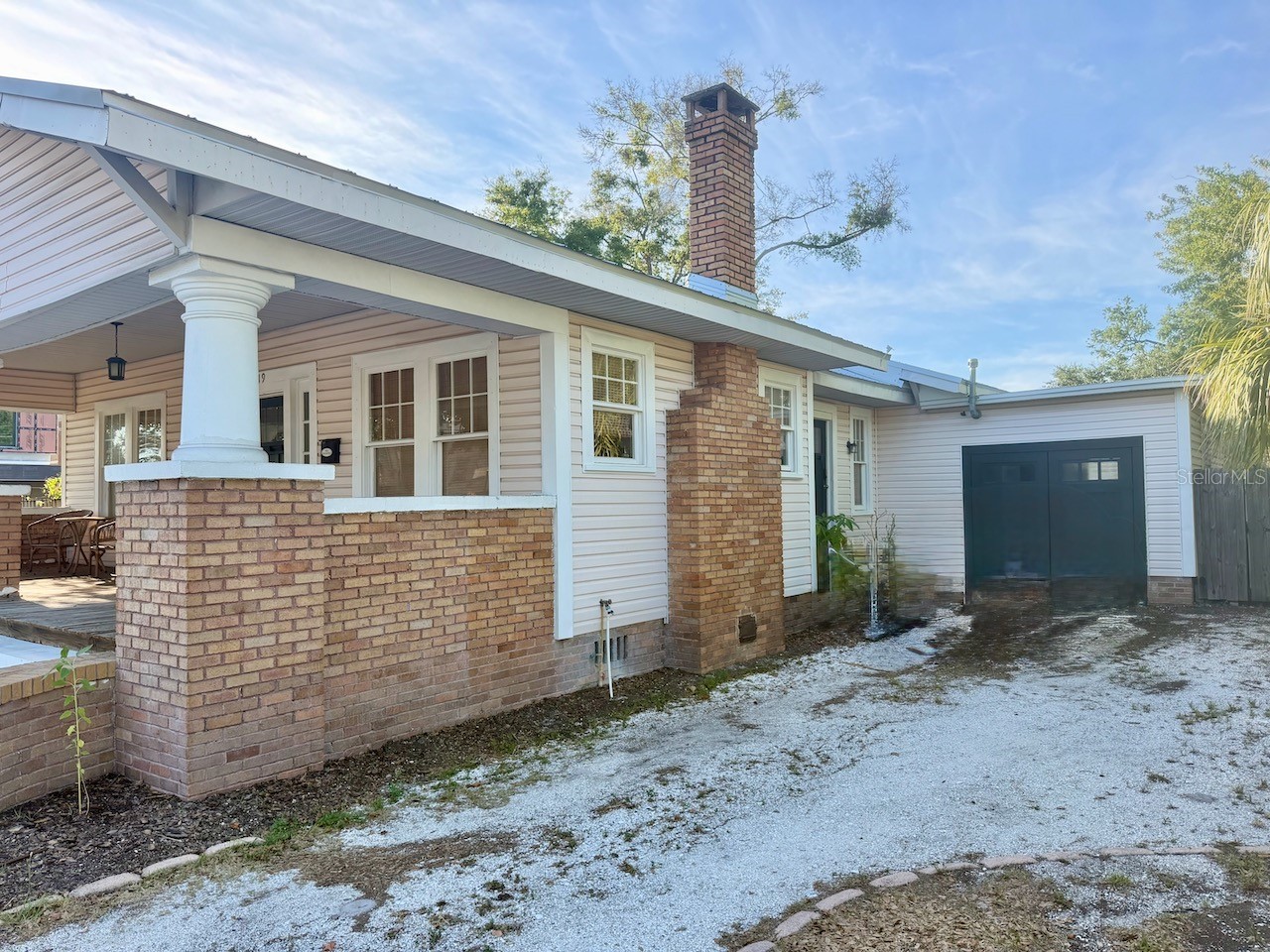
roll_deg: +1.6
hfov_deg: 71.6
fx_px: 881
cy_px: 476
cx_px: 635
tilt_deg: +0.6
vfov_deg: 56.8
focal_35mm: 24
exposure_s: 1/660
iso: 100
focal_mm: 6.76
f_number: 1.78
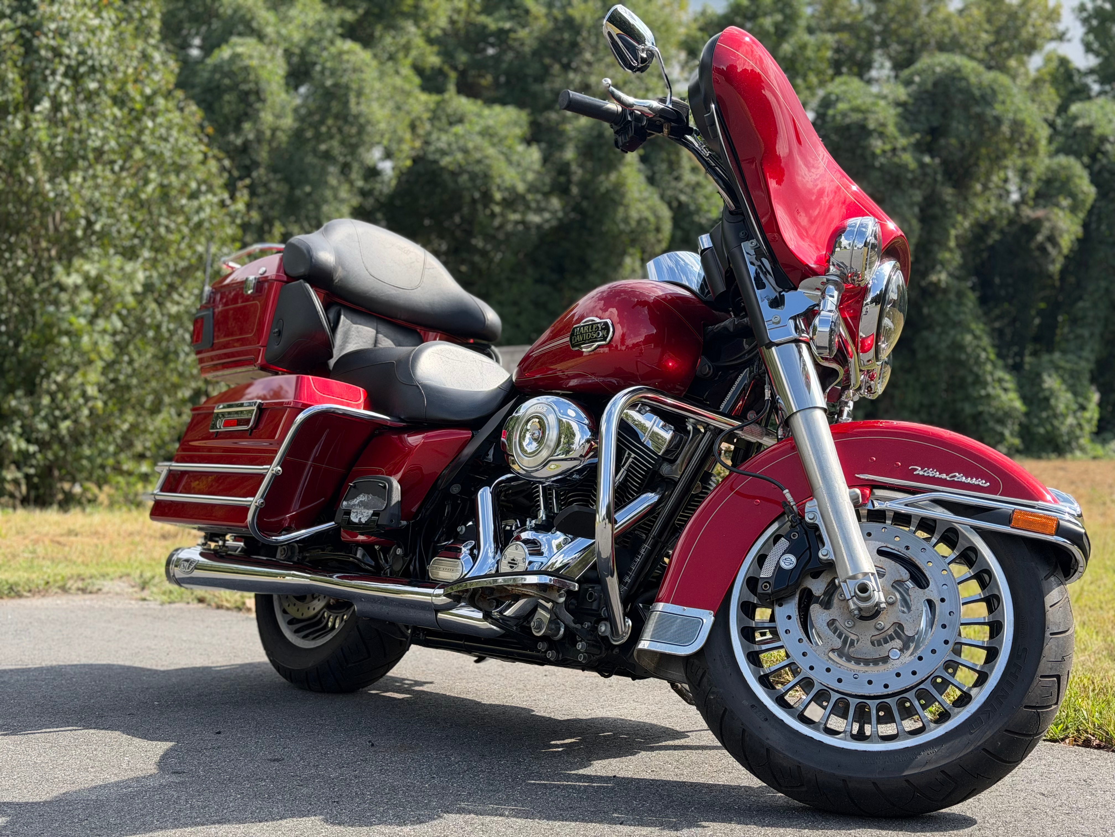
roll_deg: -0.2
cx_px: 558
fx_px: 1546
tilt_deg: -1.8
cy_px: 418
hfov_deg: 39.7
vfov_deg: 30.3
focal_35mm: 48
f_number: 1.78
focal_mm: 6.76
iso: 80
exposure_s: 1/2033
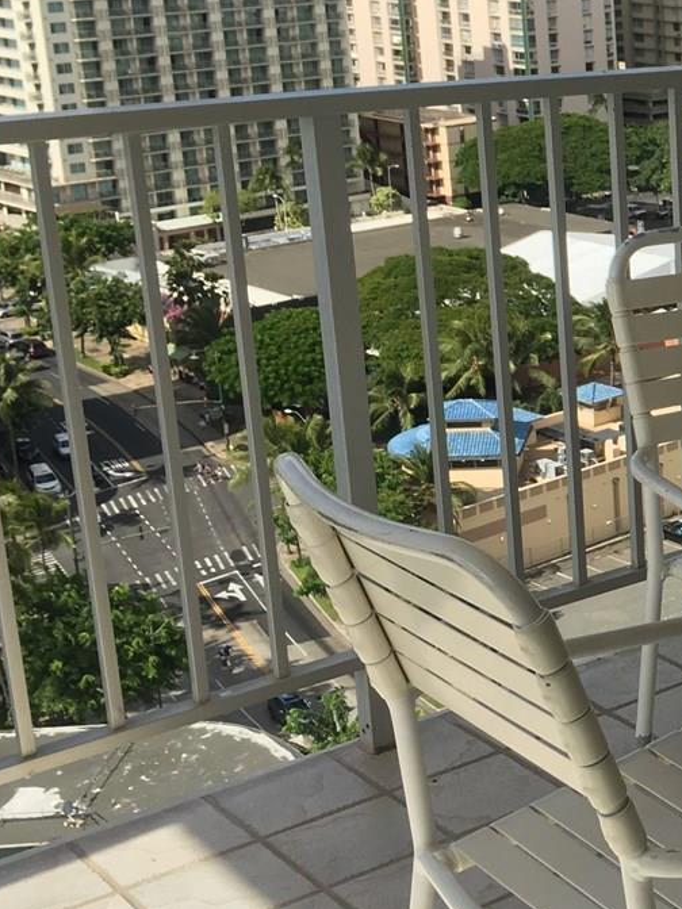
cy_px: 375
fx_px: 1813
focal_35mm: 69
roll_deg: -0.7
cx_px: 1005
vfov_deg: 28.1
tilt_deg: -14.4
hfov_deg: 18.9
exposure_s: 1/1099
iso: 25
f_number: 2.2
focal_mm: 4.15
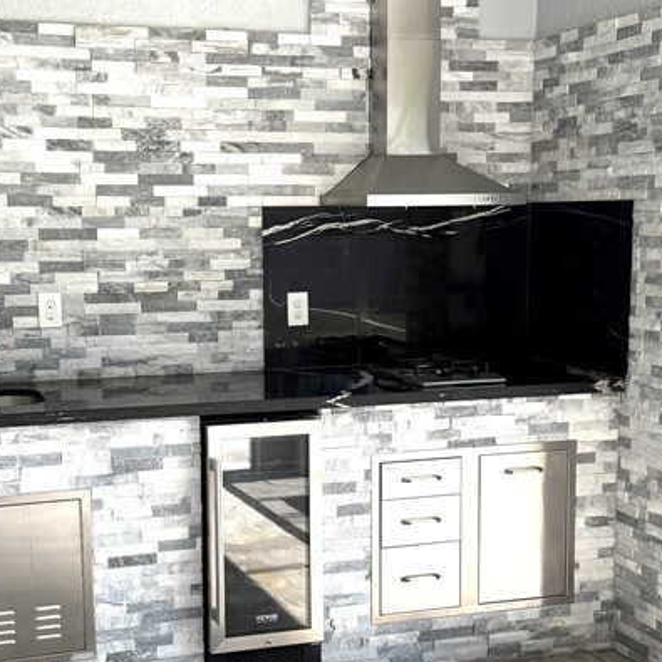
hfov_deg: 31.0
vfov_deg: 31.0
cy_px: 389
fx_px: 1190
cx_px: 272
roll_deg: +0.8
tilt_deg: -7.0
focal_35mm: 55
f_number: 1.78
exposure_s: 1/858
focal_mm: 6.76
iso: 100
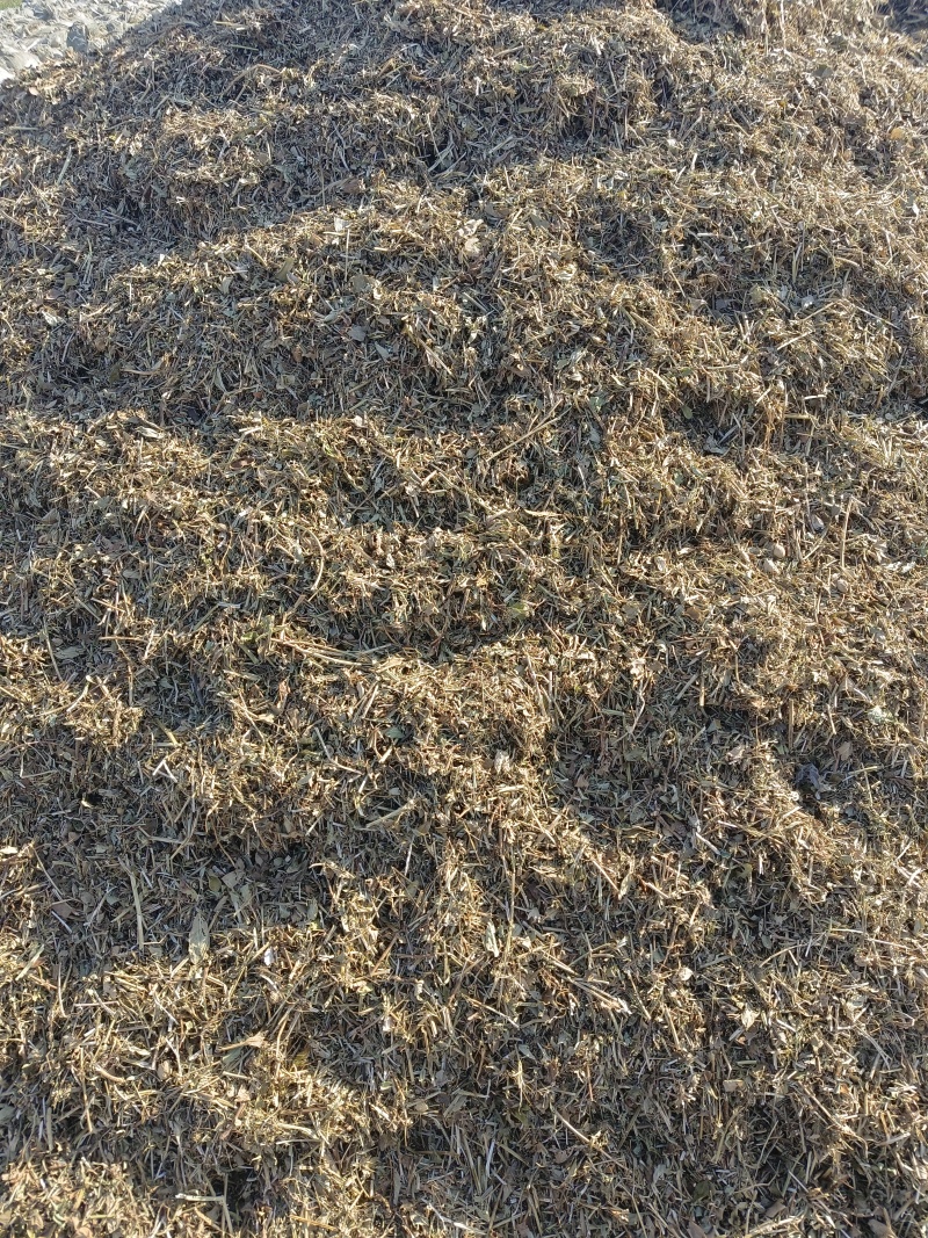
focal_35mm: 23
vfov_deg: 73.9
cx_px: 464
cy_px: 619
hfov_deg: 58.9
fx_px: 822
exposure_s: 1/767
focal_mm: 5.5
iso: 50
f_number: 1.88
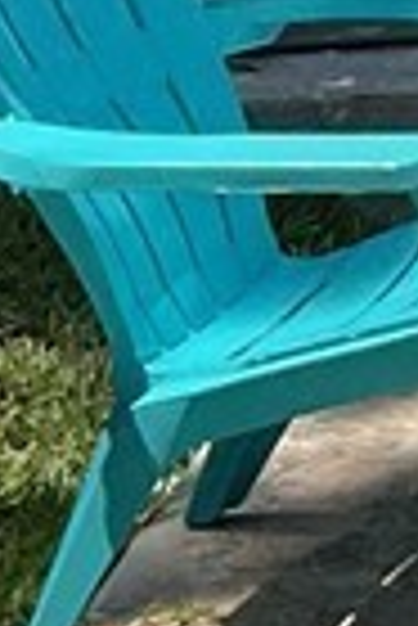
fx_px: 3857
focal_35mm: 222
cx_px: 1685
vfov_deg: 8.9
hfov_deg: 5.4
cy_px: -441
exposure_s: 1/2427
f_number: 1.8
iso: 16
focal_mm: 3
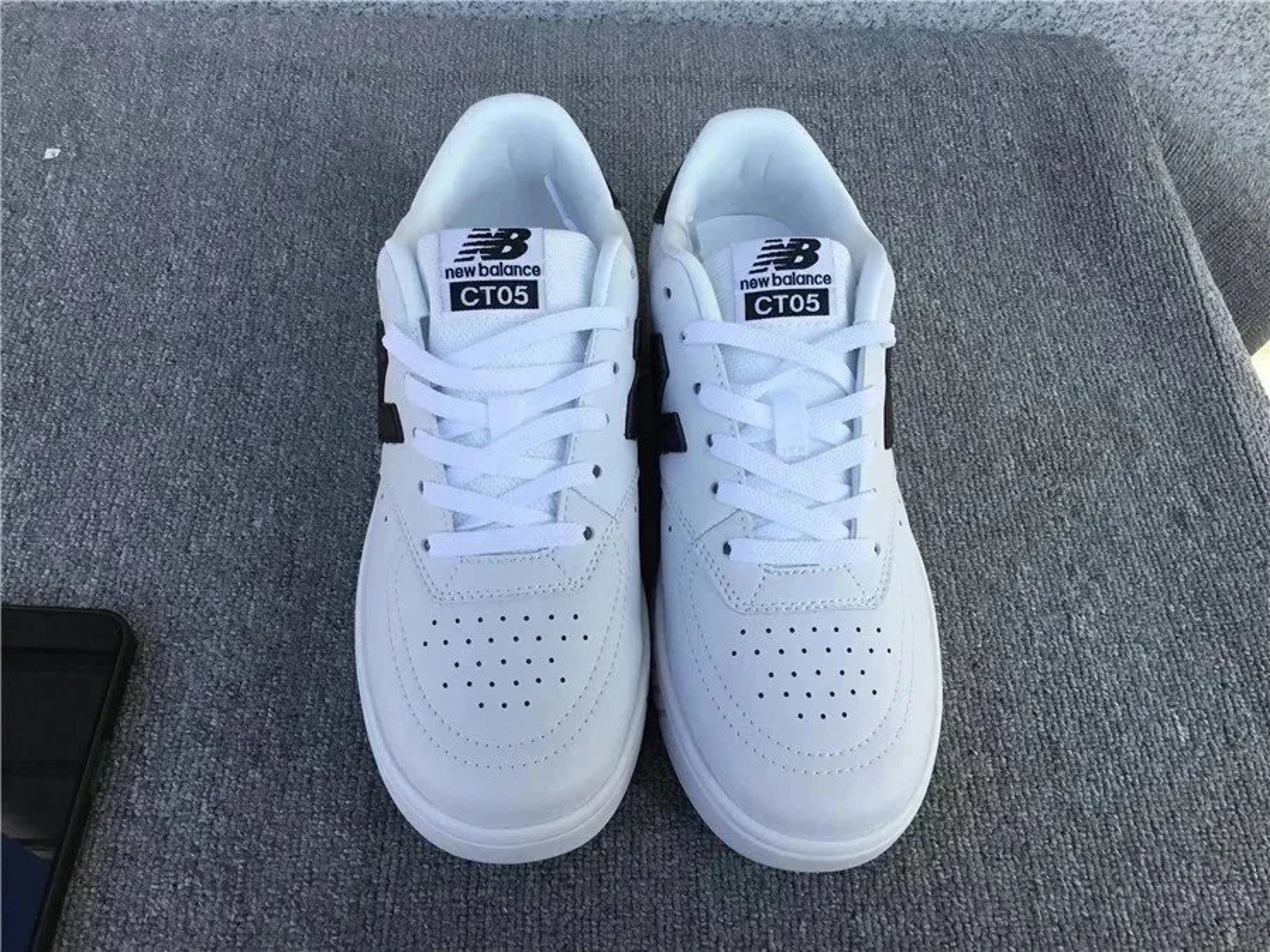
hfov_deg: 58.4
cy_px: 476
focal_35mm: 31
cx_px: 635
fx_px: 1137
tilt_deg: -56.0
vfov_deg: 45.4
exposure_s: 1/452
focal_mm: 3.3
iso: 25
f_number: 2.4
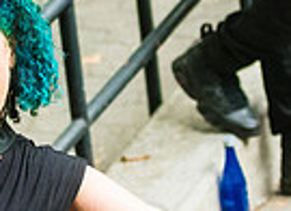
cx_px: -20
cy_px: 73
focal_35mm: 387
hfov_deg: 5.2
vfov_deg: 3.8
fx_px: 3216
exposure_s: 1/800
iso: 4000
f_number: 4
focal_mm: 80
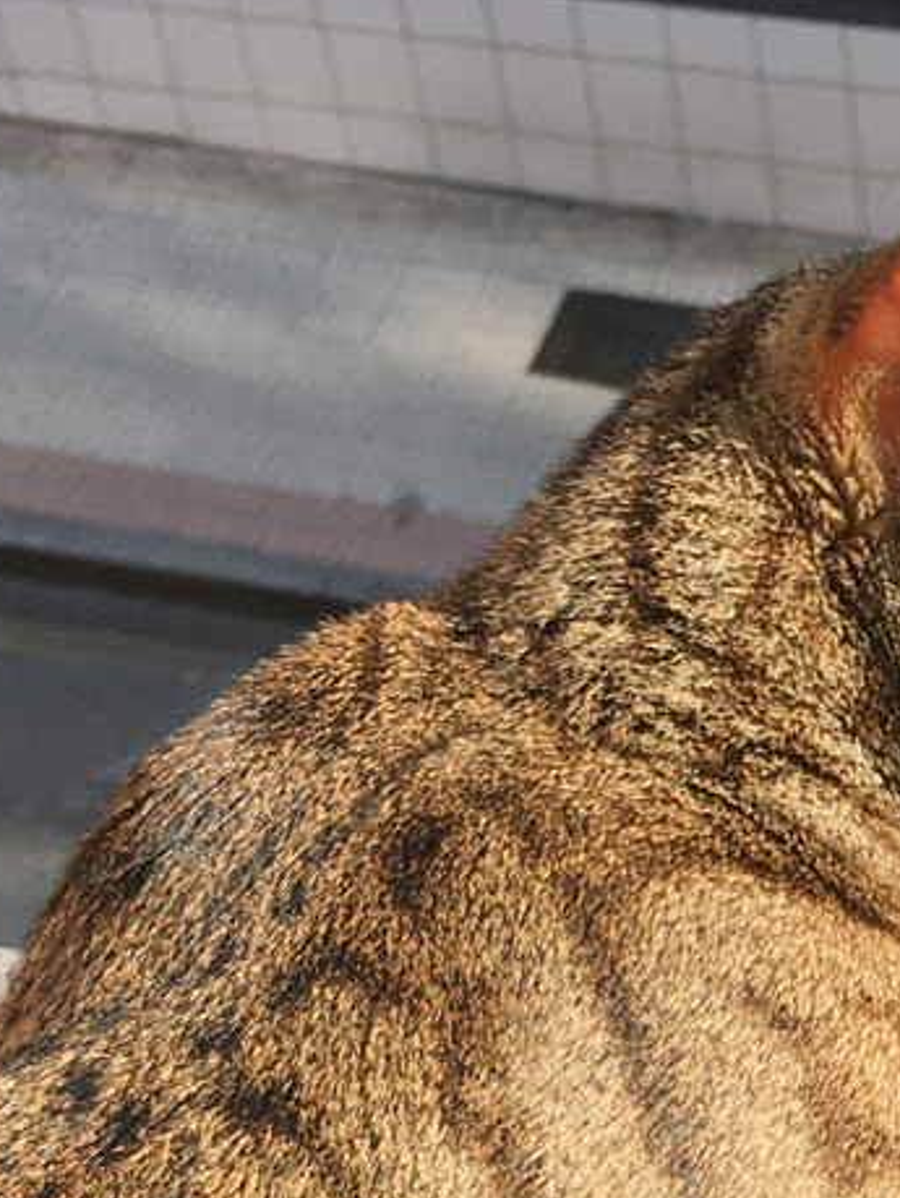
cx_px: 1025
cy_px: 1605
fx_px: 3496
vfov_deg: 18.0
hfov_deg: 14.3
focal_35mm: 101
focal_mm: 4.15
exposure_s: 1/469
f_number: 2.2
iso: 25
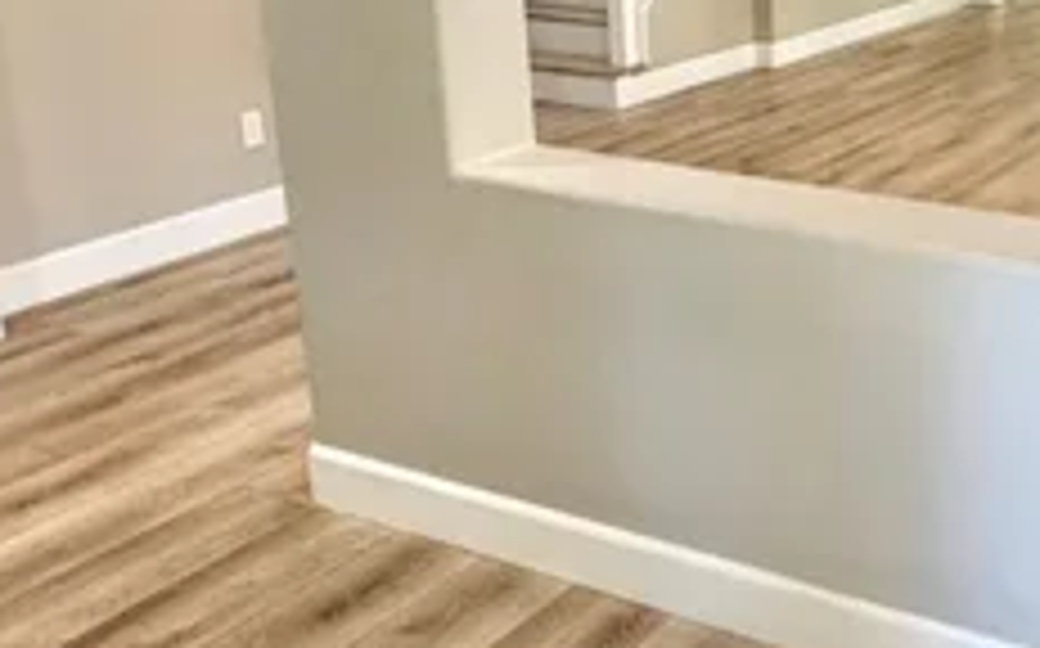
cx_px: 993
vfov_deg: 26.4
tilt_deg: -14.3
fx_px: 1359
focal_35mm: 48
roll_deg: -0.2
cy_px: 140
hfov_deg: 38.1
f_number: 2.2
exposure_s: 1/120
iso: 250
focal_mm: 2.22
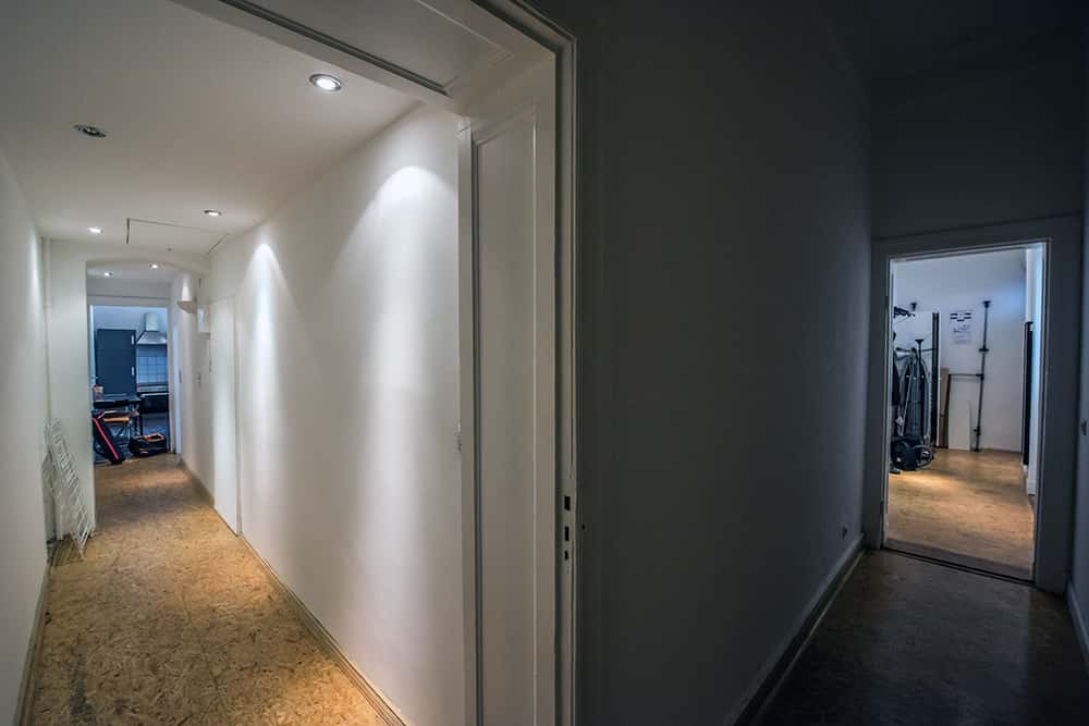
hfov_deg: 104.2
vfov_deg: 81.2
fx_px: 424
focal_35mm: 14
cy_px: 363
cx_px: 544
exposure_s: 1/13
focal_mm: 14
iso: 2000
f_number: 8
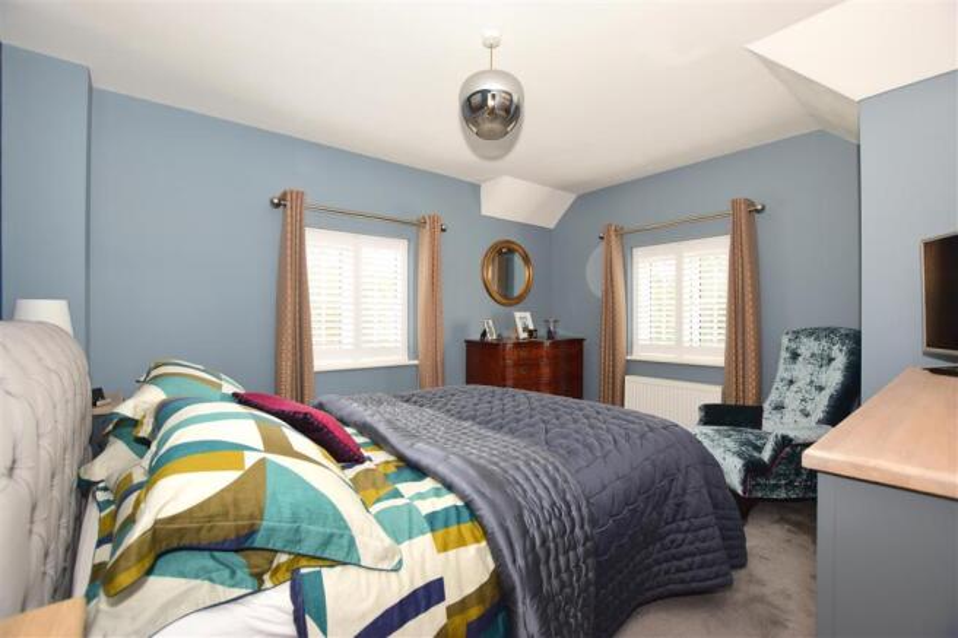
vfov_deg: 77.3
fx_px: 399
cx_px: 479
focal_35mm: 15
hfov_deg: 100.4
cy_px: 319
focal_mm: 10
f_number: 5.6
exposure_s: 1/6
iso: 400
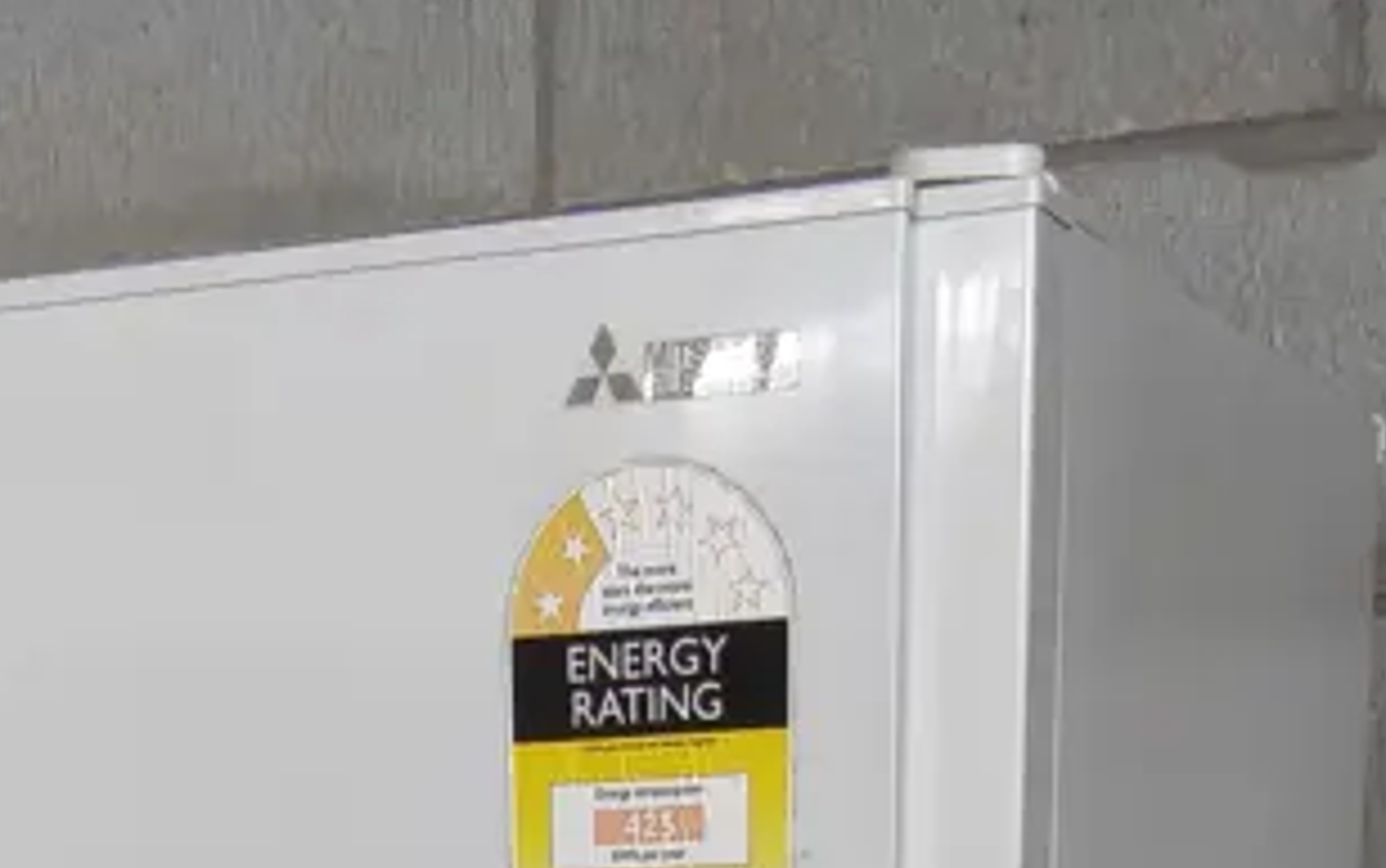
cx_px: 495
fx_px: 3591
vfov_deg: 11.1
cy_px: 2213
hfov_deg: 21.8
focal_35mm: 95
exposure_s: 1/100
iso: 80
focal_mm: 2.87
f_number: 2
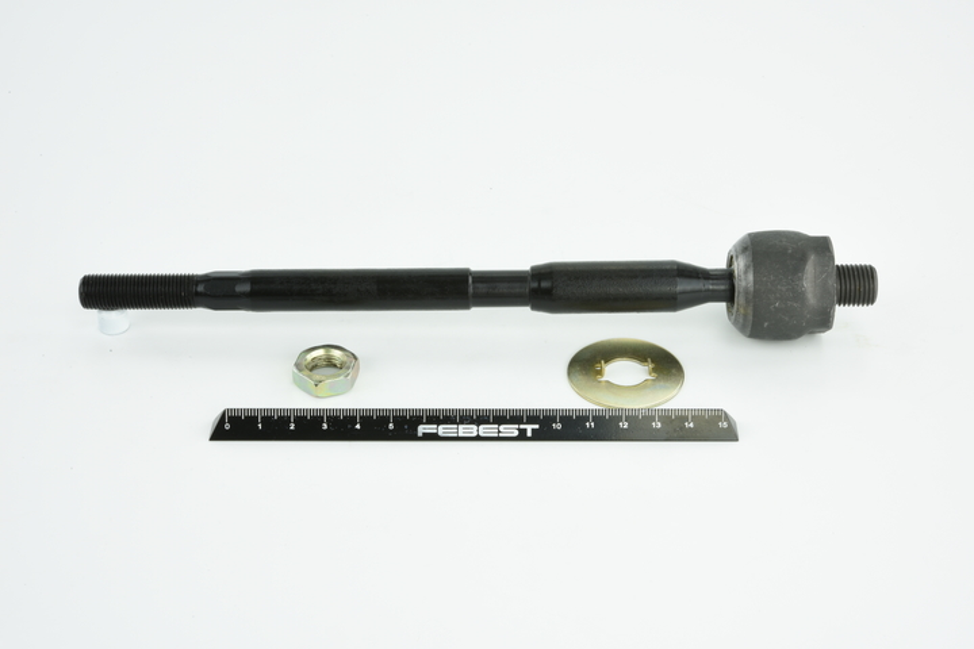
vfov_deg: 22.6
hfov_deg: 33.4
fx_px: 1623
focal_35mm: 60
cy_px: 324
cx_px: 487
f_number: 32
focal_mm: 60
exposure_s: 1/2
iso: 64
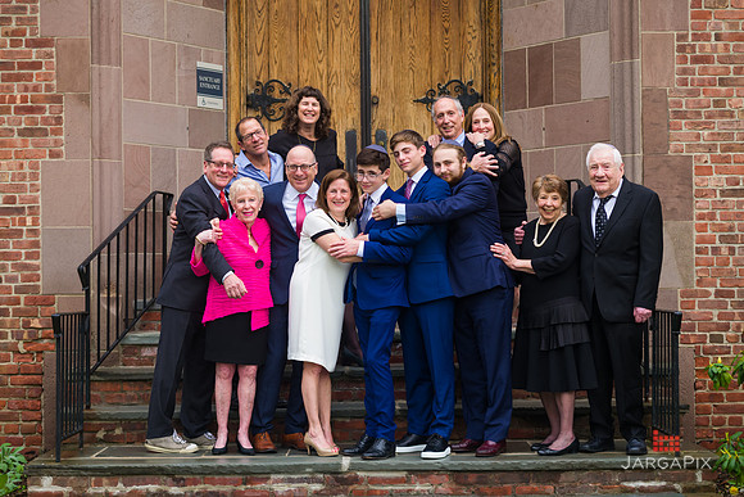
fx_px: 1782
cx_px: 372
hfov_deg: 23.6
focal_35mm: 86
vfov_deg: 15.9
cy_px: 245
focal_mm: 82
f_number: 4
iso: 400
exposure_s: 1/200
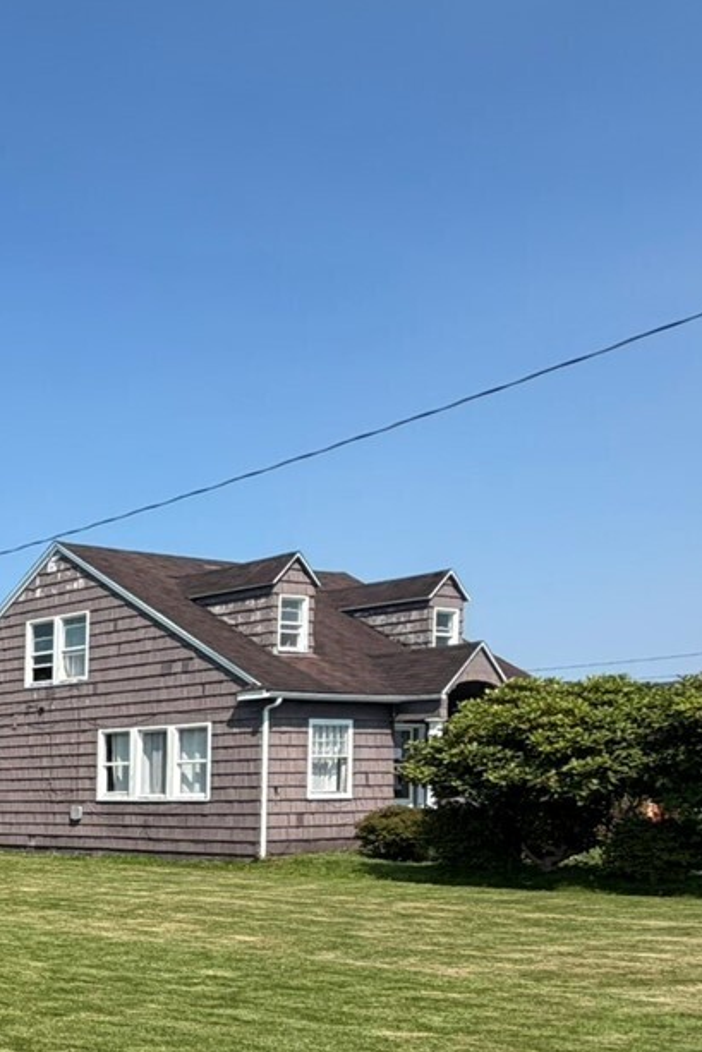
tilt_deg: -3.7
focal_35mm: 38
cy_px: 874
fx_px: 1111
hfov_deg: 23.1
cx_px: -496
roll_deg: +0.9
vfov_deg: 47.3
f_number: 2.2
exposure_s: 1/770
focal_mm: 2.22
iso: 25
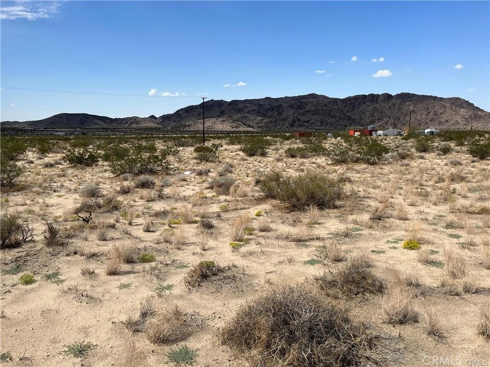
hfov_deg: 67.3
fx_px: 368
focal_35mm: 26
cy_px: 184
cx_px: 245
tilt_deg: -9.2
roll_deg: +1.9
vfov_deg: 53.1
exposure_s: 1/4651
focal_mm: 5.1
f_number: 1.6
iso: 50
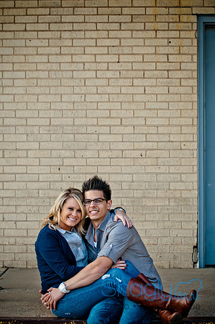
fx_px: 1077
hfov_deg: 11.4
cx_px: 108
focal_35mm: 120
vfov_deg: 17.1
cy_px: 162
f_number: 5
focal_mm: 80
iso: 400
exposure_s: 1/160
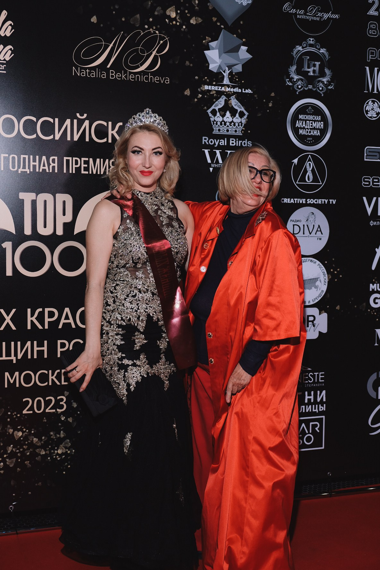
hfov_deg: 31.2
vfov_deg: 45.4
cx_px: 190
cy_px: 285
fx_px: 681
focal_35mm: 43
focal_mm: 28.9
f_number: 3.2
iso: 400
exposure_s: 1/160
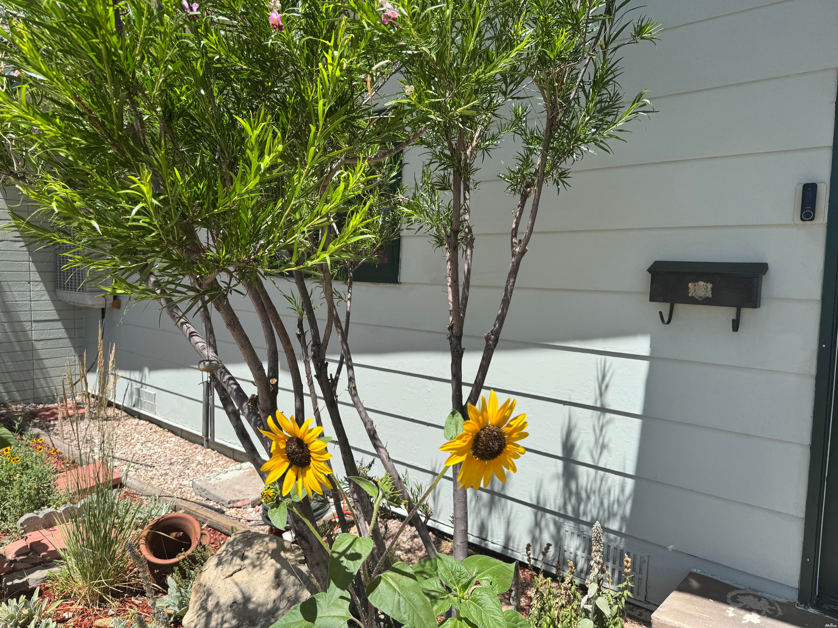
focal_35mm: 24
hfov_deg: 71.6
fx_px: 581
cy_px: 314
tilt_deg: -5.6
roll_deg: -2.2
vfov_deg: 56.8
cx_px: 419
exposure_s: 1/4310
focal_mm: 6.76
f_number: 1.78
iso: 80
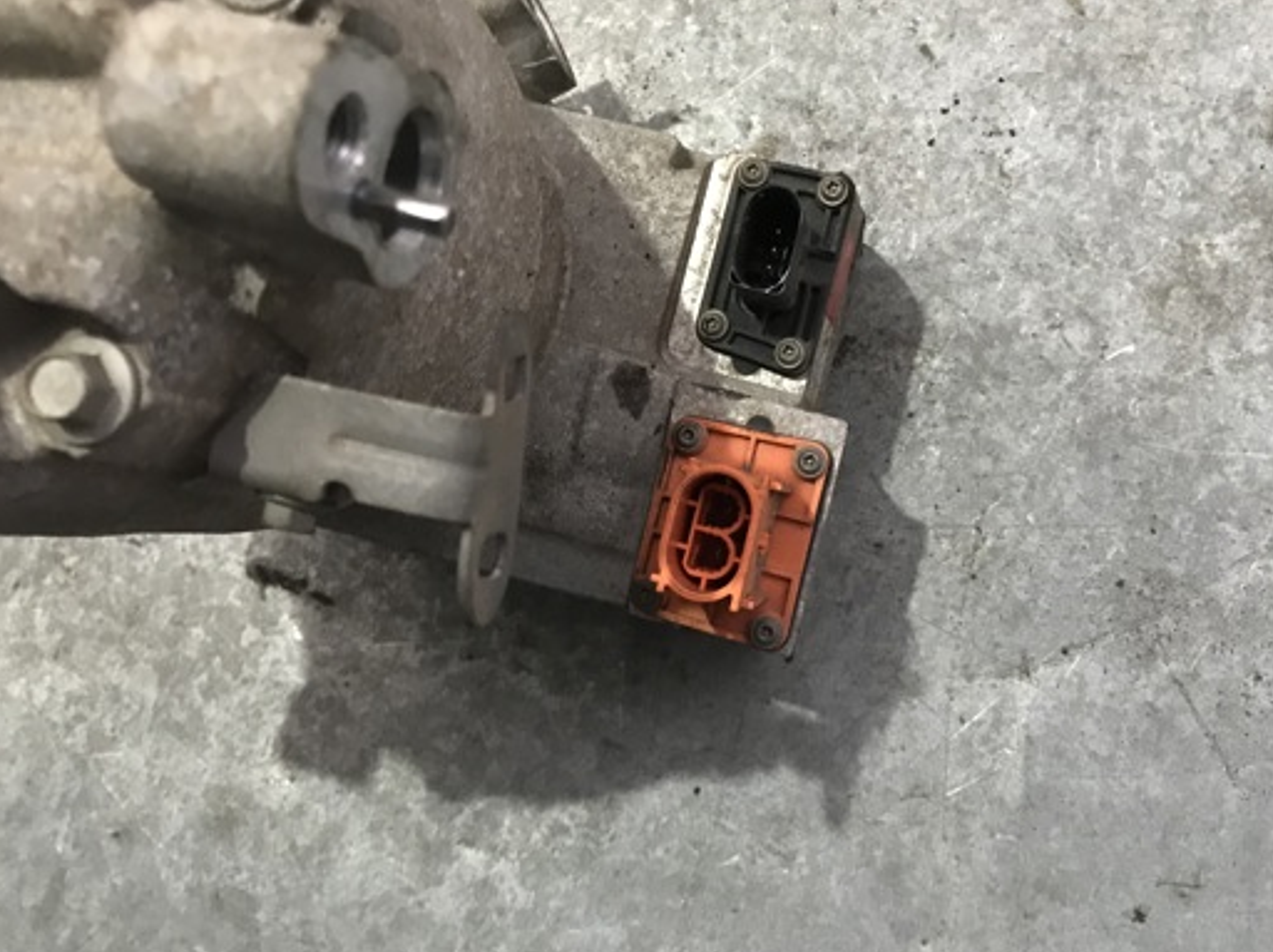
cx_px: 741
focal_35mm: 35
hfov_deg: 52.4
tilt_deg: -78.6
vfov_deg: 40.6
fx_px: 1286
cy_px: 411
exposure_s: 1/17
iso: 100
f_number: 1.8
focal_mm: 3.99
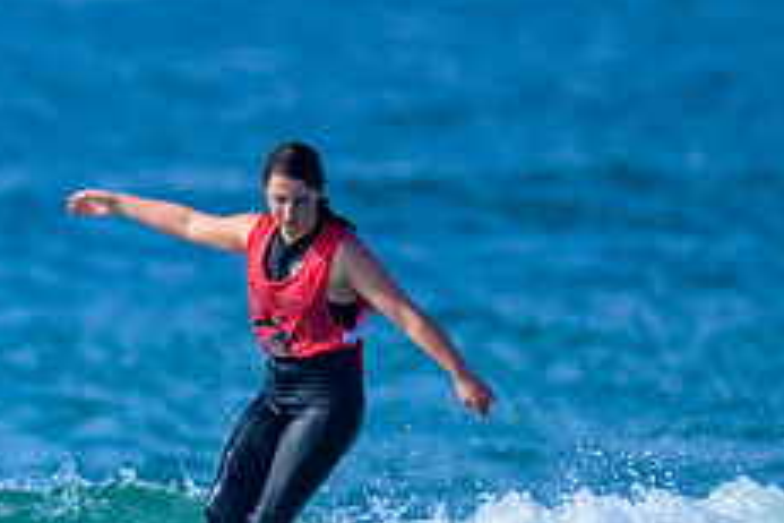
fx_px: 60189
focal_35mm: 2764
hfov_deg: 0.7
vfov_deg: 0.5
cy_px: 532
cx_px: -309
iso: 360
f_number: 6.3
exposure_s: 1/2000
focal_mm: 800
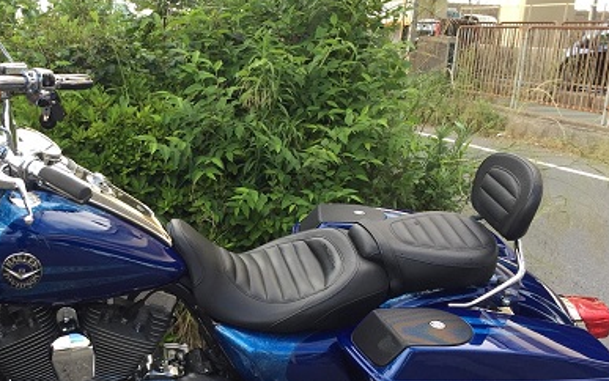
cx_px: 153
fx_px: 930
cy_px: 267
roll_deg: -2.9
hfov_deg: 35.5
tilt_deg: -13.2
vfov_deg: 23.0
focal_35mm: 56
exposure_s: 1/60
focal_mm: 4.15
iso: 32
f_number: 2.2
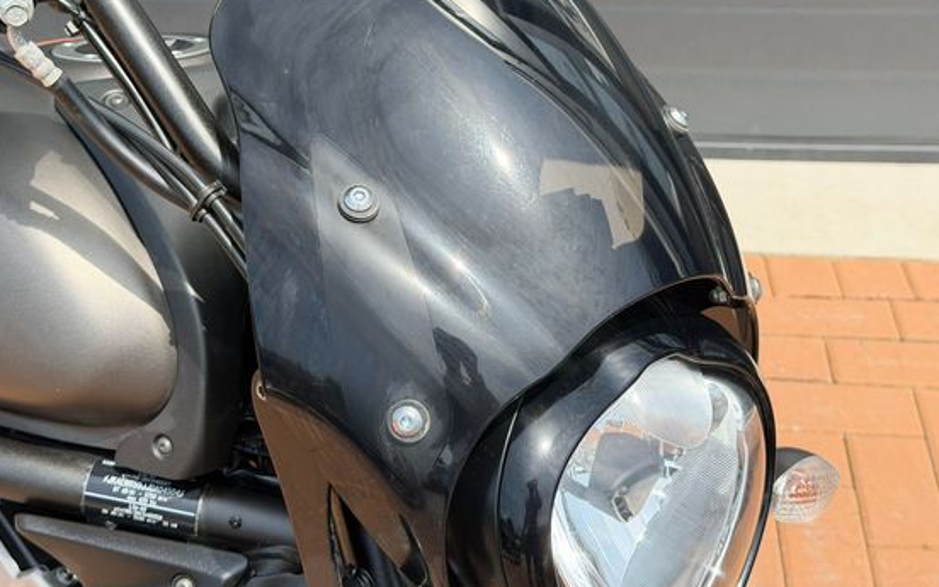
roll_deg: +1.0
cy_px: 196
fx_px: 1510
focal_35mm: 59
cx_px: 405
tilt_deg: -29.9
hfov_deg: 34.5
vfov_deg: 21.9
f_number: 1.78
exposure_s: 1/2415
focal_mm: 6.76
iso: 100
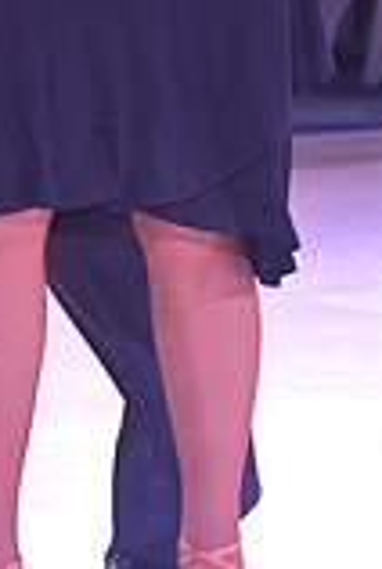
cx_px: 38
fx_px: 8129
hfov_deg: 2.7
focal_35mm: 513
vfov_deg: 4.0
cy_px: -227
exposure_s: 1/400
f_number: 6.3
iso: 5000
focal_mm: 140
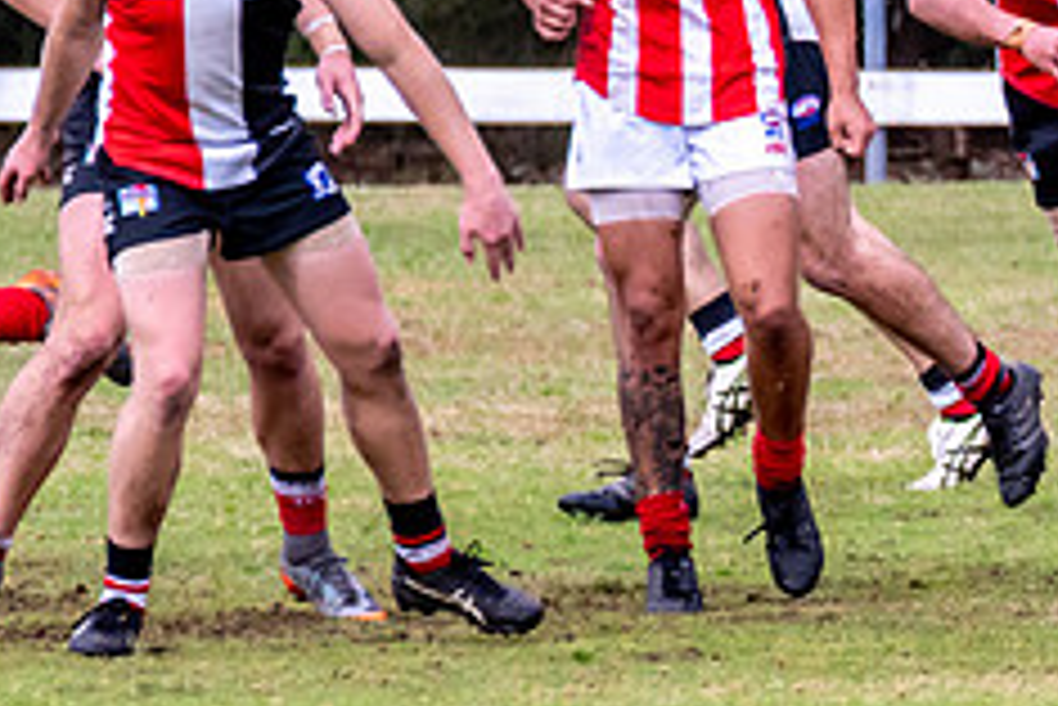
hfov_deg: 1.0
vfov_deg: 0.6
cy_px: 341
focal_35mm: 2146
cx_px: 1498
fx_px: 63105
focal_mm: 460
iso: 1250
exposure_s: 1/2500
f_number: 7.1
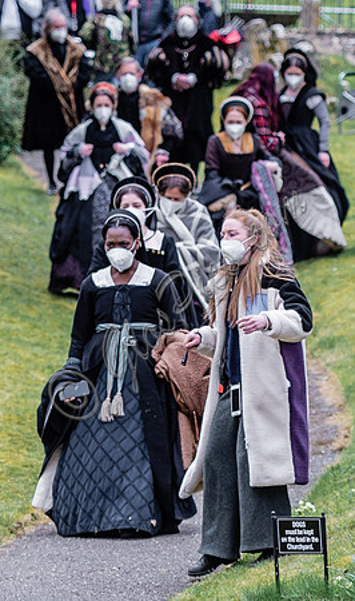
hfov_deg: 4.0
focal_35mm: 318
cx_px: 229
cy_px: 195
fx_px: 5130
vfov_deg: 6.7
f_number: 2.8
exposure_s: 1/1600
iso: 400
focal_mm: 105
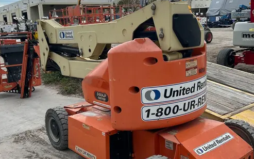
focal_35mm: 41
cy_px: 91
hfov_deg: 48.2
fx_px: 284
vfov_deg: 31.2
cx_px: 123
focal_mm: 5.7
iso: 50
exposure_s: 1/1112
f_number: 1.5
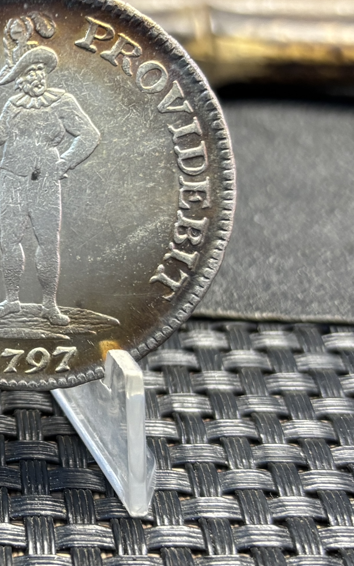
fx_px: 926
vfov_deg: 33.7
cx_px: 30
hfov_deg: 21.1
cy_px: 182
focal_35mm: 60
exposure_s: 1/60
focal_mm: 5.96
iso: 200
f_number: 1.6
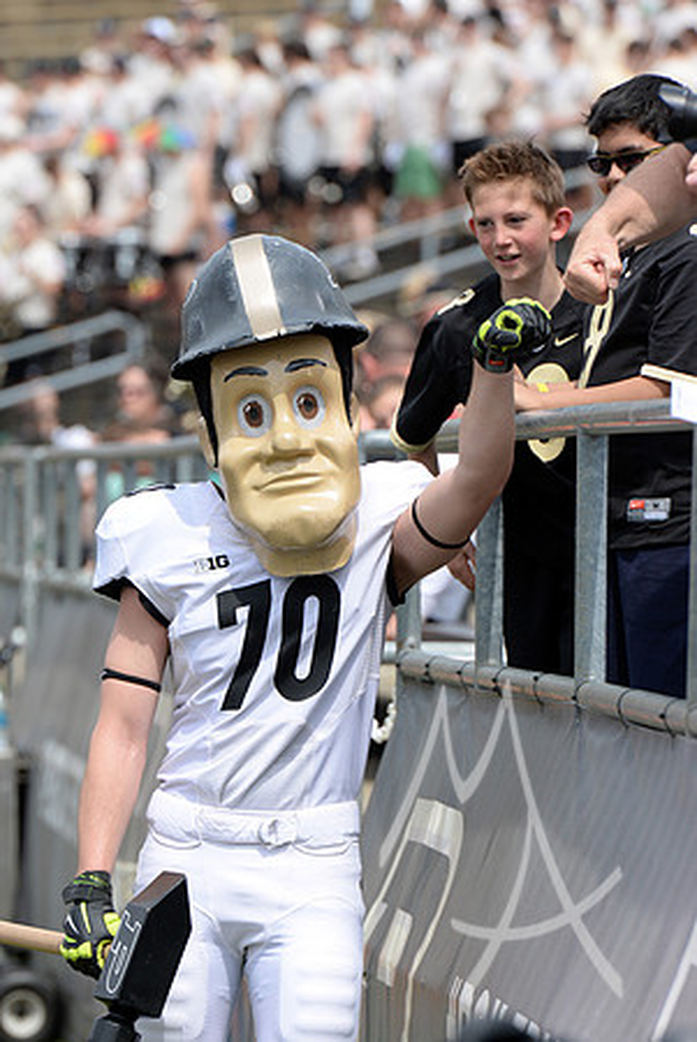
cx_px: 348
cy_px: 521
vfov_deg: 7.3
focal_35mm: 280
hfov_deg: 4.9
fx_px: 8112
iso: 640
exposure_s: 1/1600
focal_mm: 280
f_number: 8
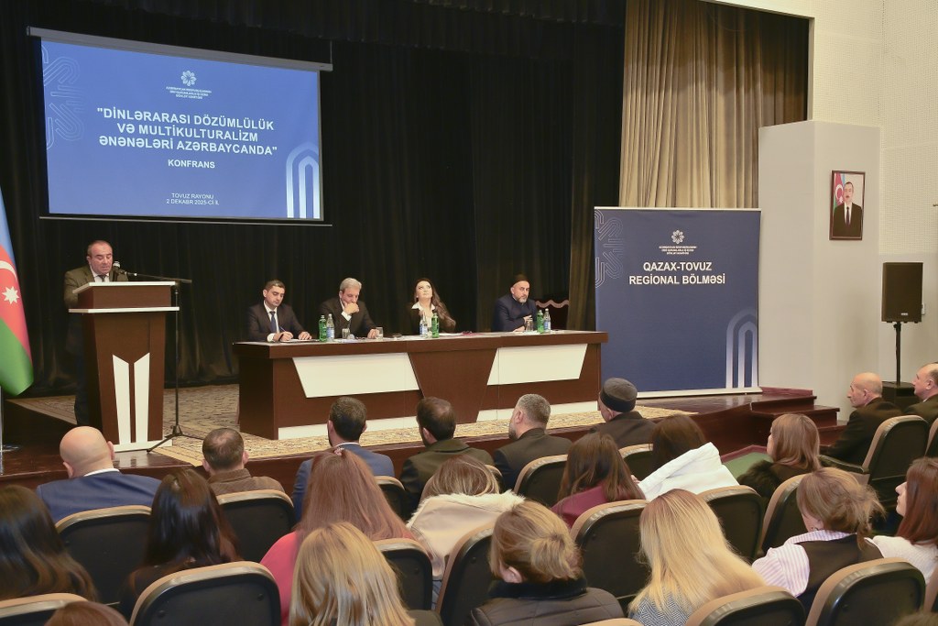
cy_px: 313
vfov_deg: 33.4
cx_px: 469
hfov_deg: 48.5
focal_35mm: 40
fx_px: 1042
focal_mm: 27
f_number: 6.3
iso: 1000
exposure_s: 1/40
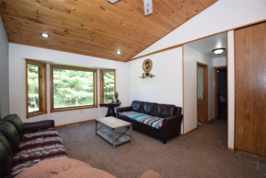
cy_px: 89
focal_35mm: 15
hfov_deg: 100.4
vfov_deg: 77.3
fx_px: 111
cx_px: 133
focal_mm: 10
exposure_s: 1/100
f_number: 5
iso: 400
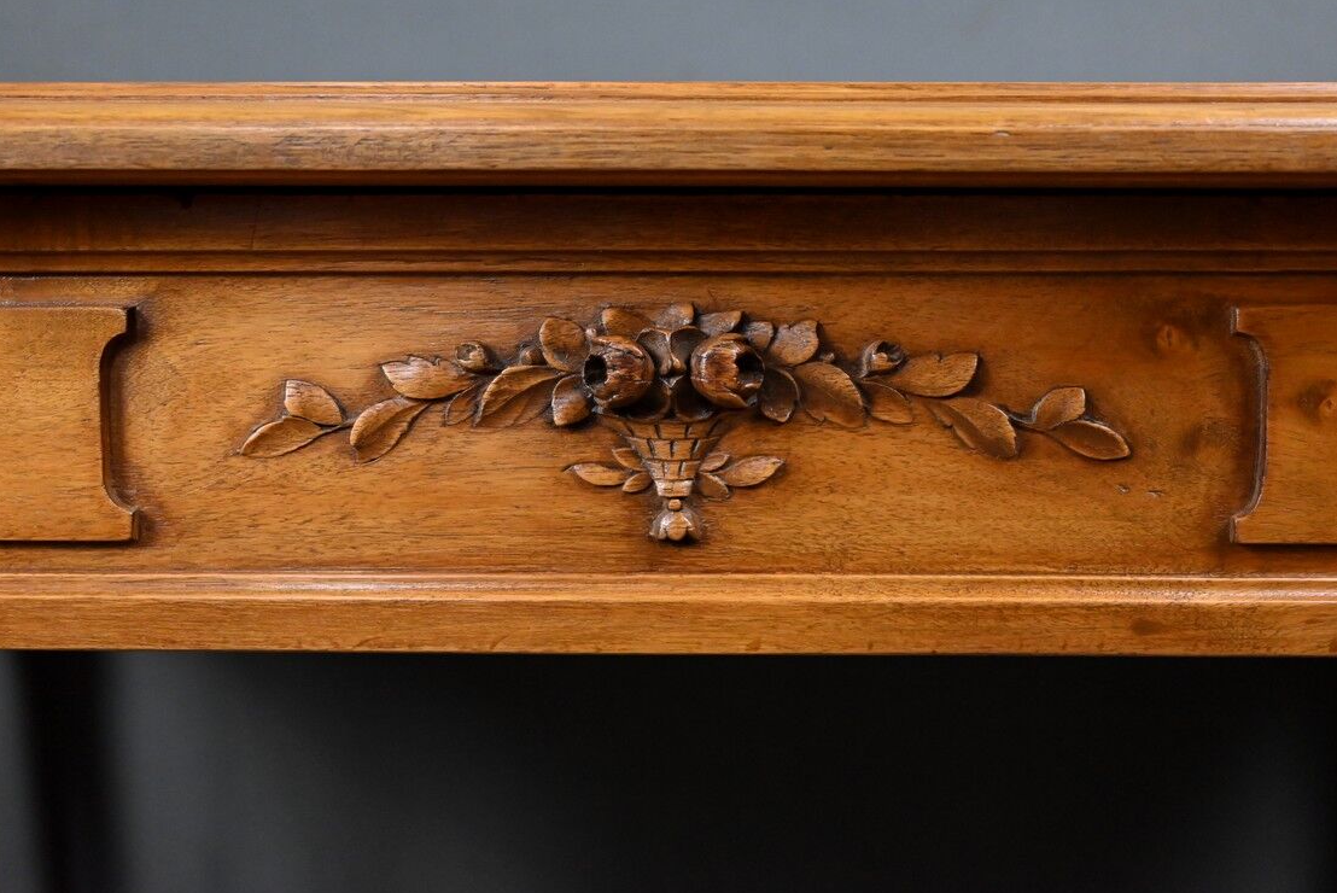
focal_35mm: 40
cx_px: 697
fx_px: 1486
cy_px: 418
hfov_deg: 48.4
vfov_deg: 33.4
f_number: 5.3
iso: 5000
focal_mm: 37
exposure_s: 1/100
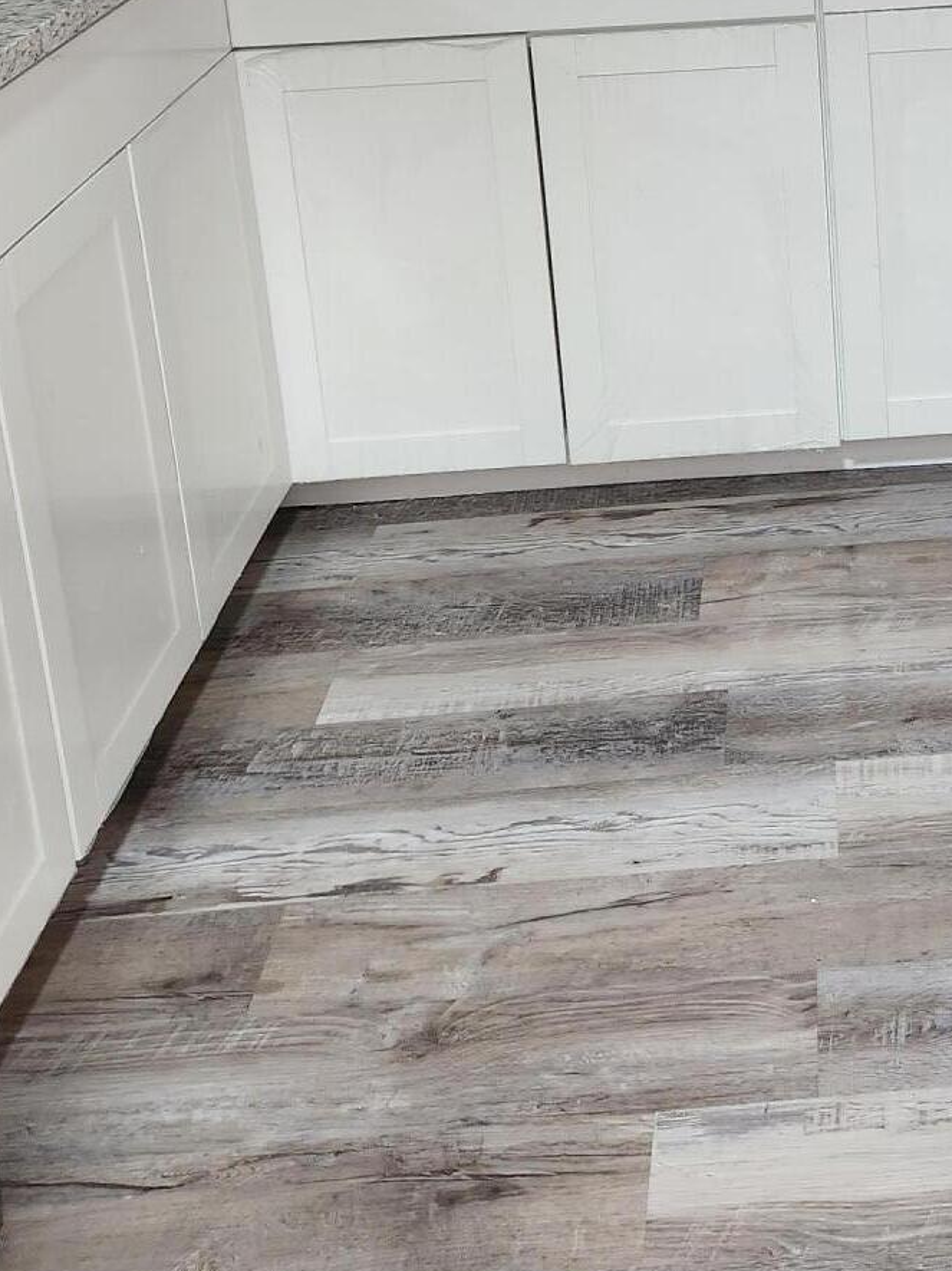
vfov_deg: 33.6
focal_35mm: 52
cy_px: -6
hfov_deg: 26.6
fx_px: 1908
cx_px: 930
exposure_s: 1/60
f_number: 1.8
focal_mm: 5.4
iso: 640
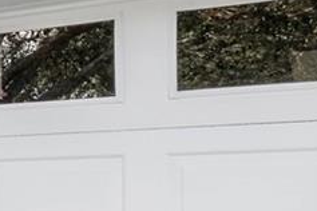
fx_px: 951
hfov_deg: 13.4
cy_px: 215
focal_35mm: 108
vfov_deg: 12.5
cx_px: -467
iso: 125
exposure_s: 1/100
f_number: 11
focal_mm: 16
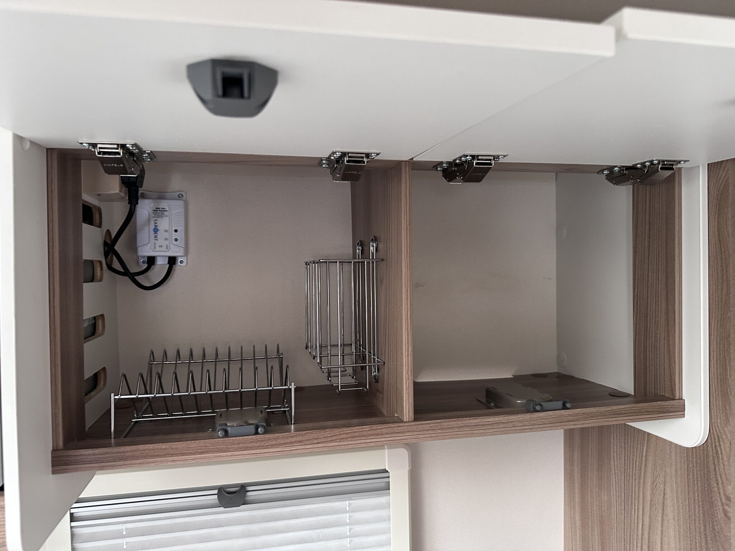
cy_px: 276
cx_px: 368
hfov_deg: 71.6
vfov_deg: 56.8
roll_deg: -0.9
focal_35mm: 24
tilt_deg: +0.6
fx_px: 510
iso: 400
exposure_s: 1/60
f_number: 1.78
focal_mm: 6.86
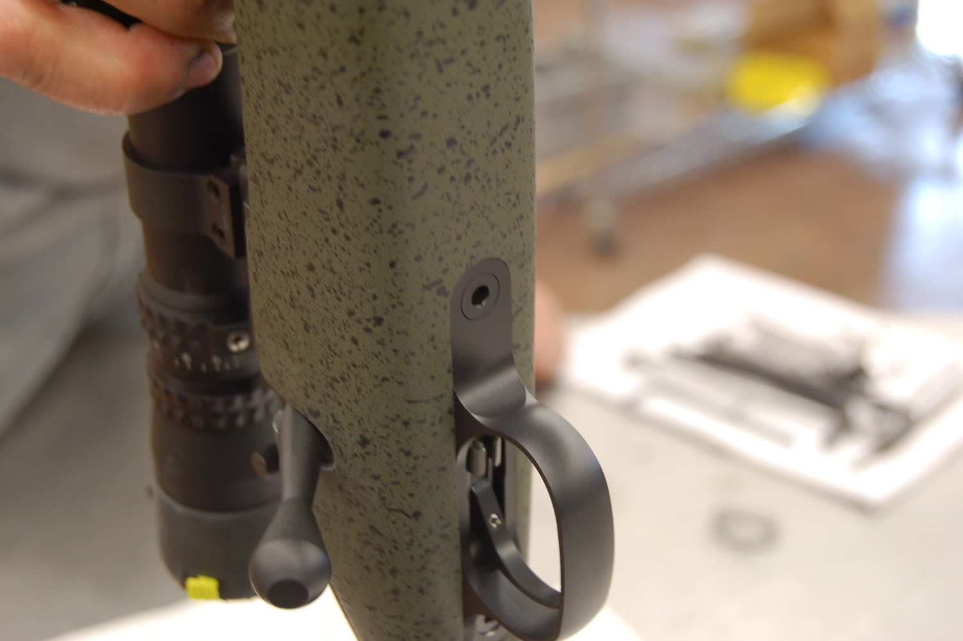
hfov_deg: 33.4
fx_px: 1604
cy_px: 320
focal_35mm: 60
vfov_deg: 22.6
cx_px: 482
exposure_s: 1/20
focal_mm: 40
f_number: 5
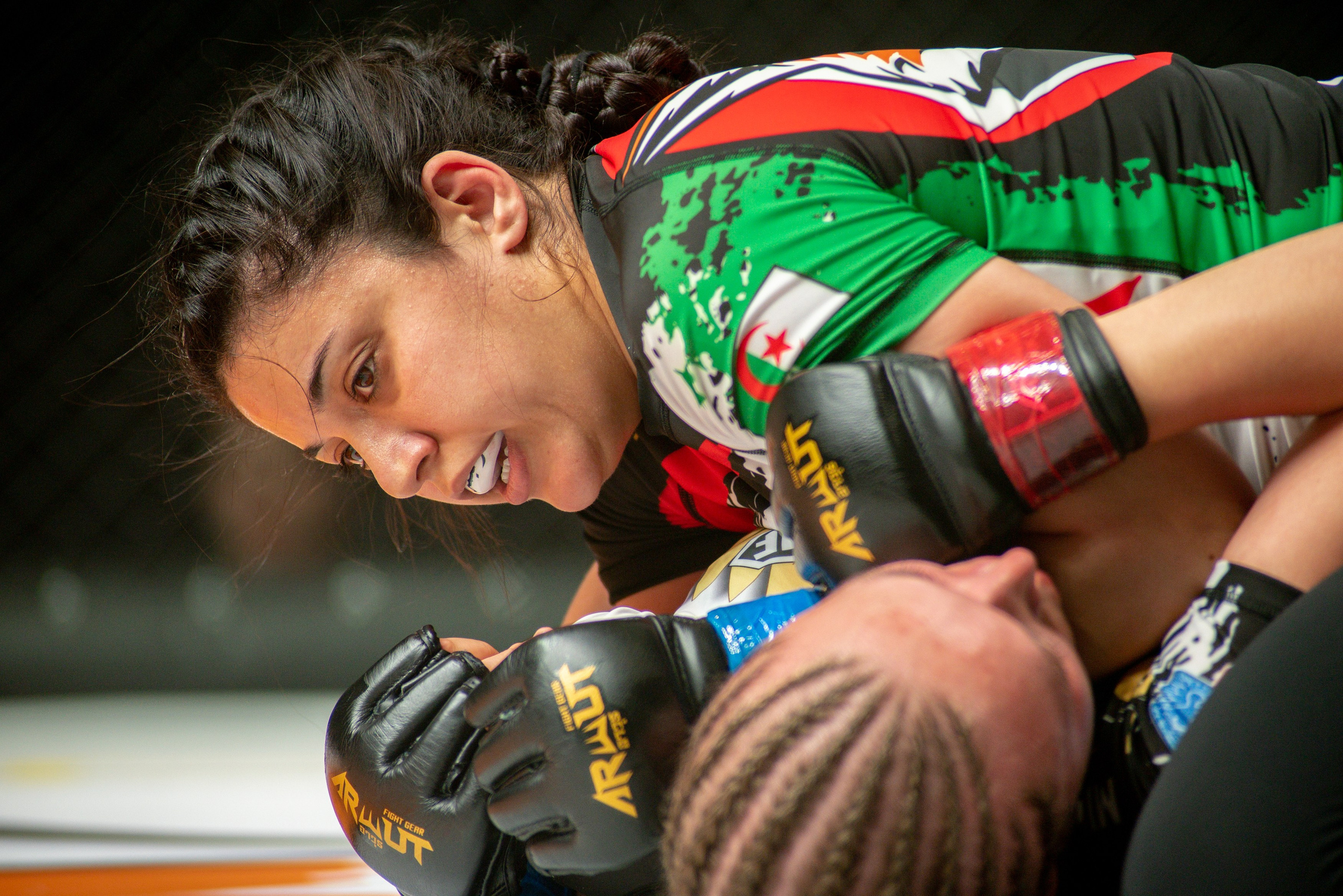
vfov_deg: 6.9
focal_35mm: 200
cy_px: 448
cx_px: 672
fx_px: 7464
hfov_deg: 10.3
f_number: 4
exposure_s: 1/1000
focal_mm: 200
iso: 2000
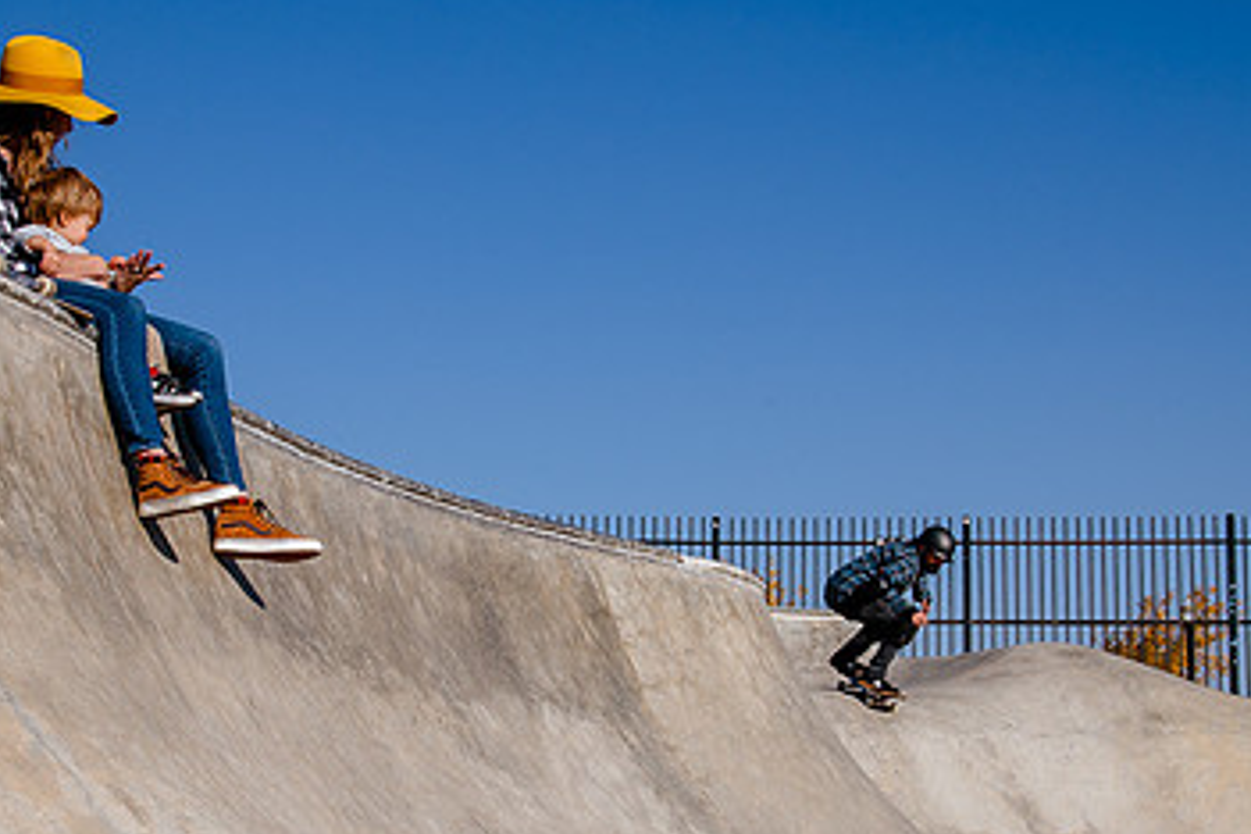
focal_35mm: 74
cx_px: 562
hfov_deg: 27.3
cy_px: 522
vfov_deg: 18.4
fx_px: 2571
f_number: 13
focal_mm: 38
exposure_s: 1/500
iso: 200
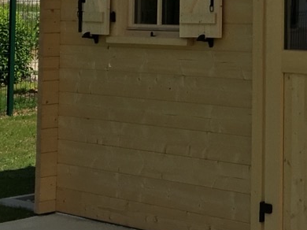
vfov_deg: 12.0
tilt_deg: +3.7
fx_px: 1055
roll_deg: +0.1
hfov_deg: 15.8
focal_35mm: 119
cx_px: 381
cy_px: -80
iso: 25
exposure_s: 1/2331
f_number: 2.2
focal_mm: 4.15
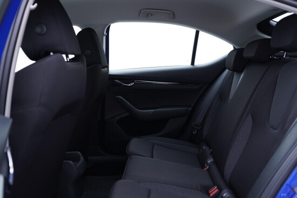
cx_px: 148
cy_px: 99
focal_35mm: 36
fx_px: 297
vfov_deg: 36.9
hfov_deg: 53.1
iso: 200
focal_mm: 24
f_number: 2.8
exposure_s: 1/40
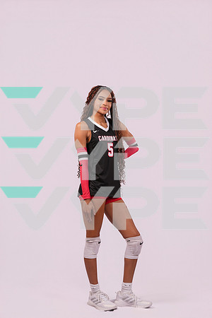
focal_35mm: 70
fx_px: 618
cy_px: 159
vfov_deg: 28.8
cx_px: 106
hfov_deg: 19.5
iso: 200
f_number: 8
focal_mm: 70
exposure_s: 1/200
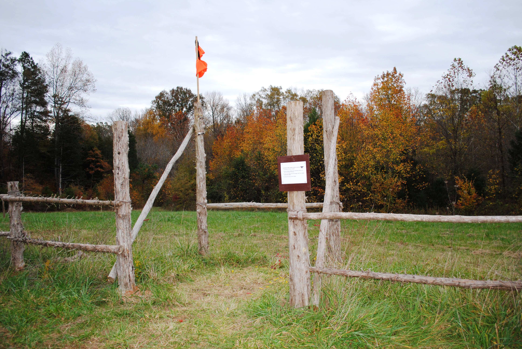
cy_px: 174
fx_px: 392
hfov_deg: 67.3
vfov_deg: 48.0
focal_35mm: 27
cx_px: 261
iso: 200
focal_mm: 18
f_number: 3.5
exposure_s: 1/60
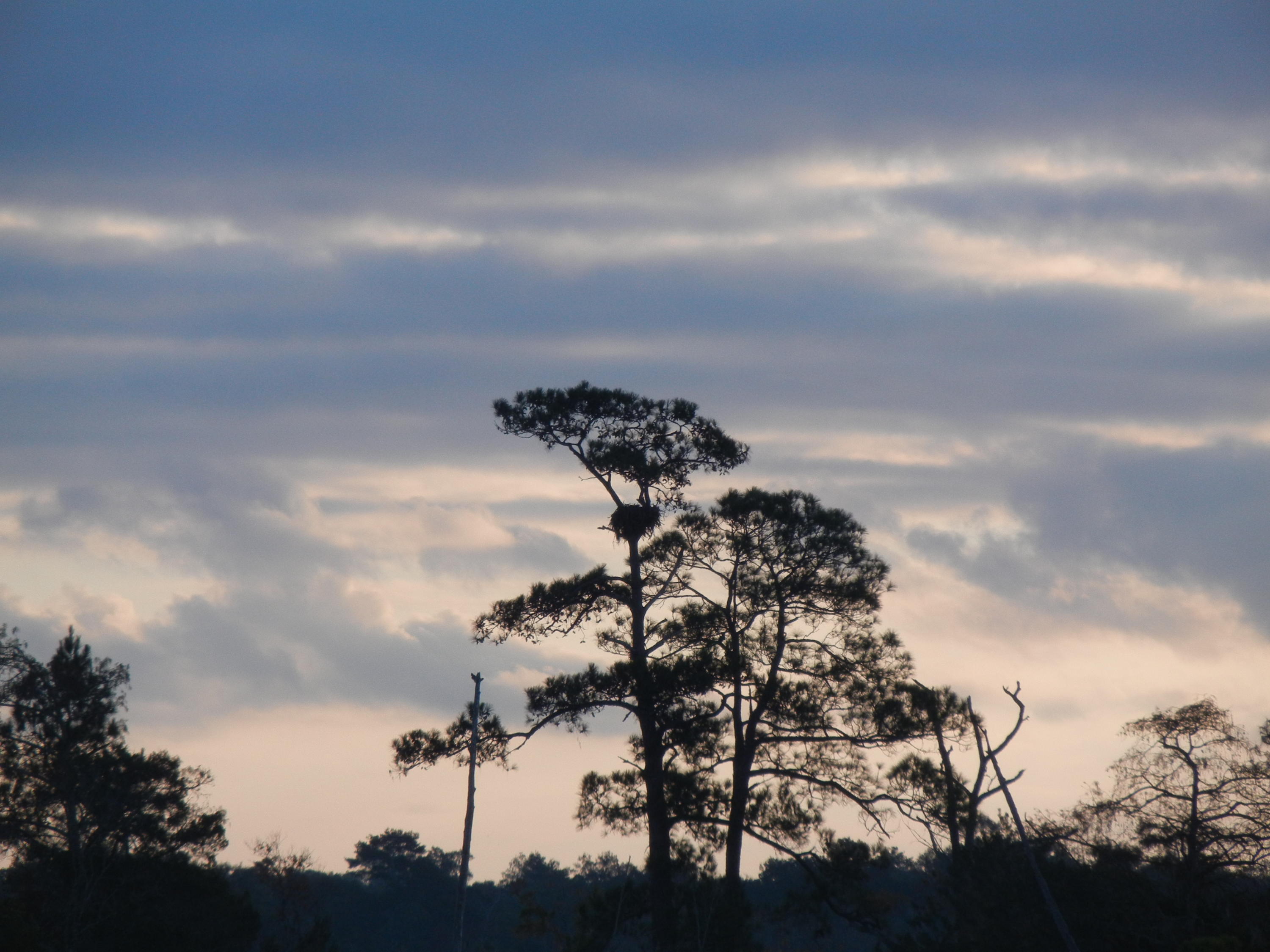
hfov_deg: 7.6
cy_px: 476
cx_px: 635
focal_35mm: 262
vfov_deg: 5.7
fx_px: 9612
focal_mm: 47.2
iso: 200
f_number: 5.1
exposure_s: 1/942
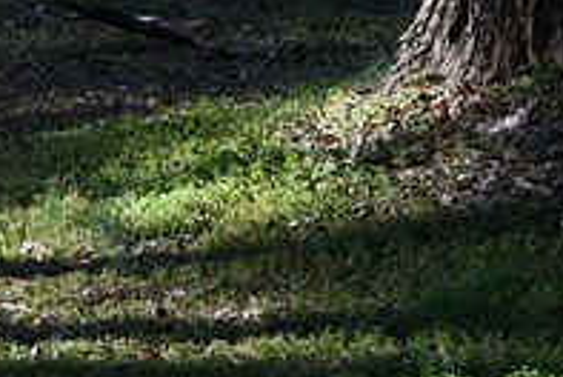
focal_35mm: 264
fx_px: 4135
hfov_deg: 7.4
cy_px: -571
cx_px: -703
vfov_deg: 5.1
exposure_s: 1/250
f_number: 6.3
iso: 200
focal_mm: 32
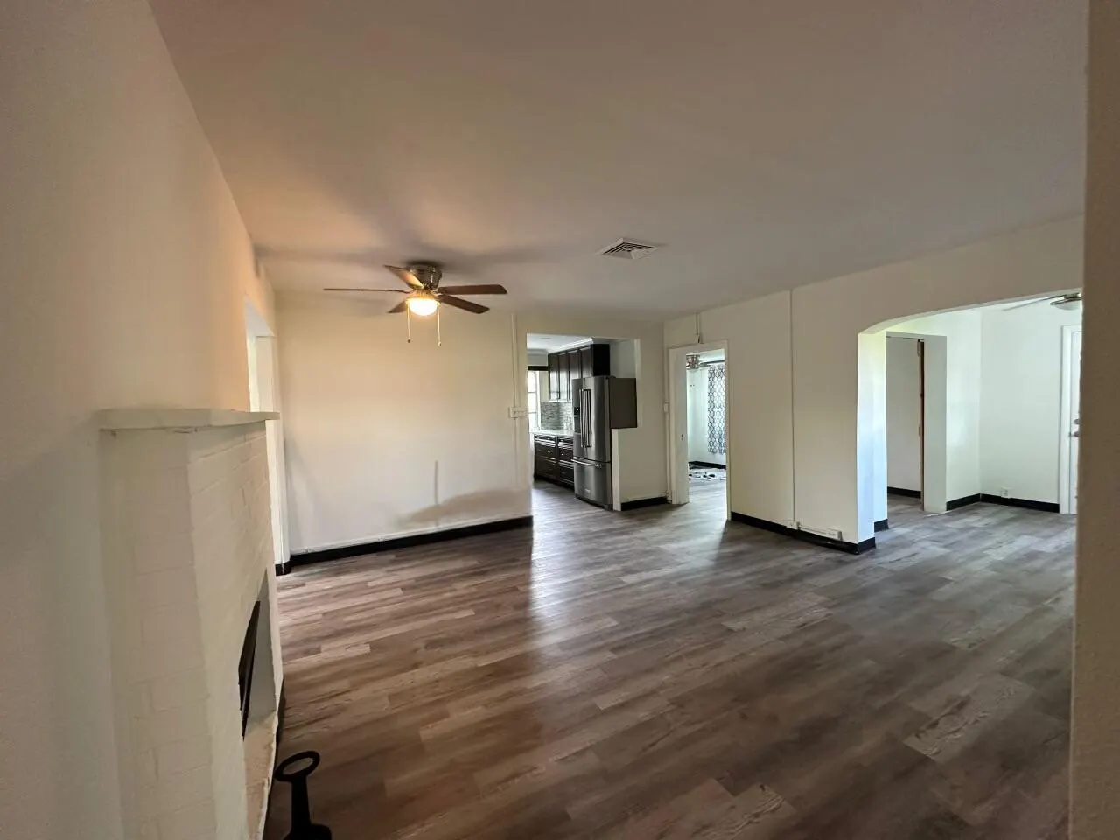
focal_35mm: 14
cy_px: 420
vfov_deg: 85.7
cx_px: 560
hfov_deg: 102.1
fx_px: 453
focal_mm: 2.22
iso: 320
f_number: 2.2
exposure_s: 1/60
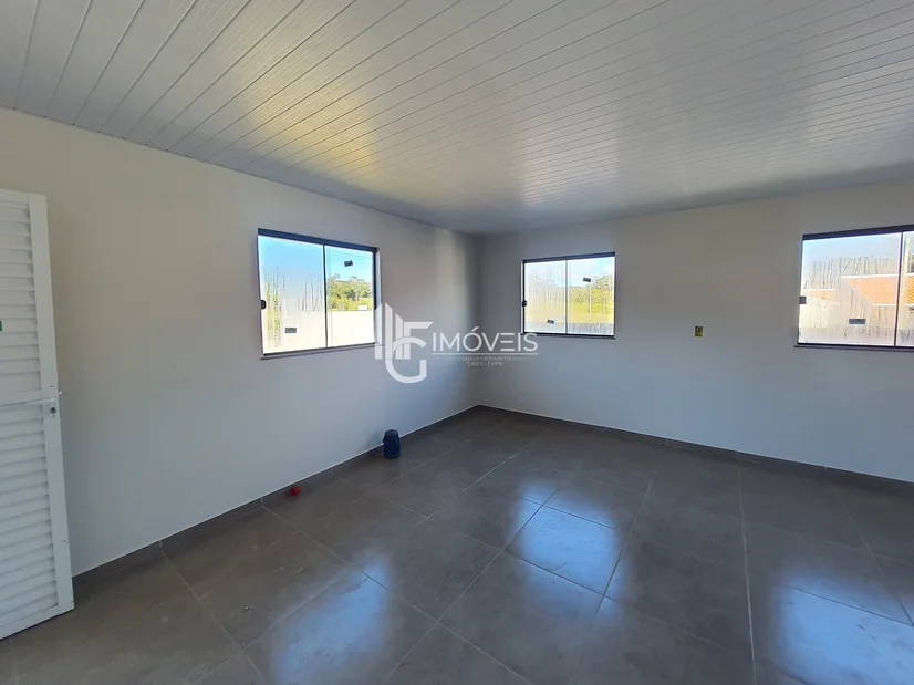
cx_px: 457
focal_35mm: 13
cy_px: 342
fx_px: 343
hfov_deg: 106.2
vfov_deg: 89.9
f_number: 2.2
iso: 64
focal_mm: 1.74
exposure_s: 1/120
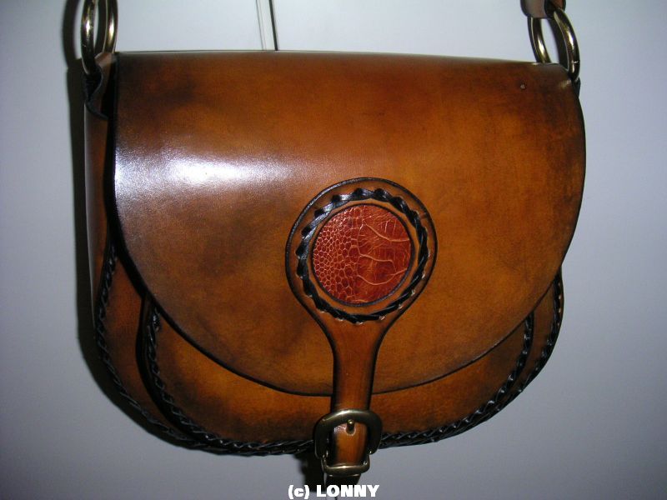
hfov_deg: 49.0
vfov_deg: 37.7
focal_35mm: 38
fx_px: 732
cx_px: 334
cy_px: 250
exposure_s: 1/45
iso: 160
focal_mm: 6
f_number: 6.7
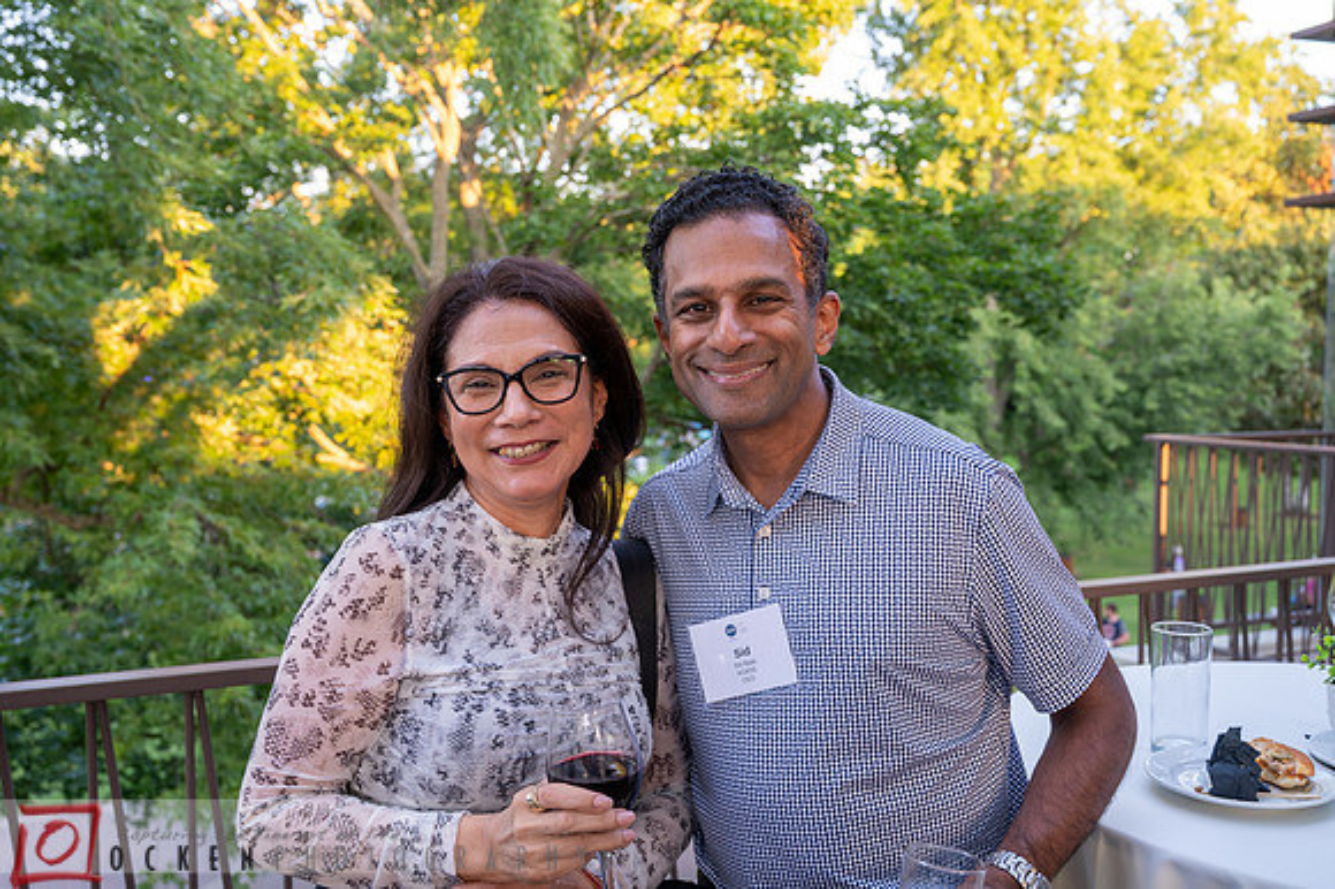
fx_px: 1297
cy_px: 444
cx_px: 668
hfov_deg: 54.5
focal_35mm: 35
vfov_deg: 37.8
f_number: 5
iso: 400
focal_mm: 35
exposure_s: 1/50
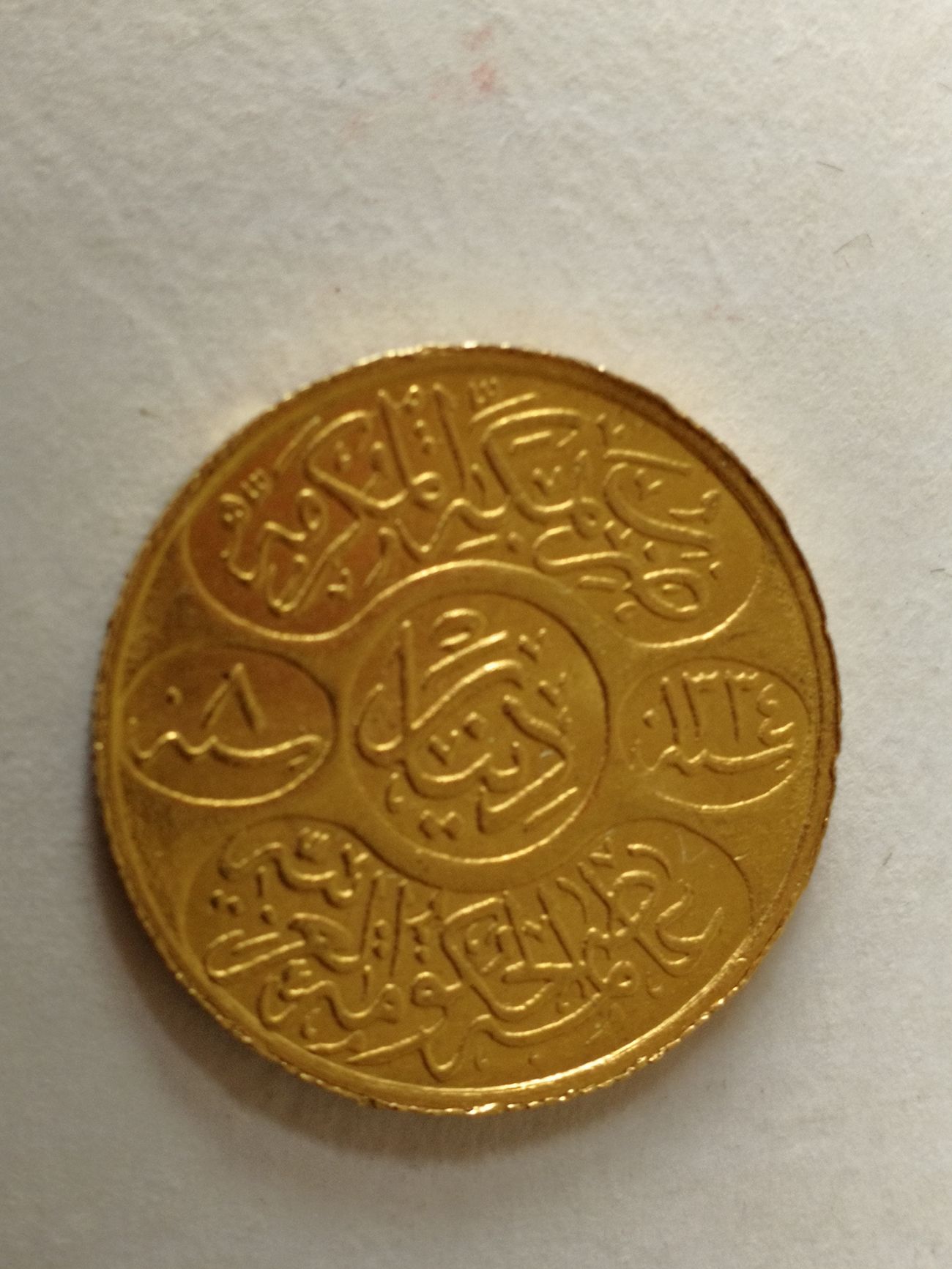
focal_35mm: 51
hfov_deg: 28.6
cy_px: 634
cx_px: 476
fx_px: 1870
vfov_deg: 37.5
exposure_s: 1/25
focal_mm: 3.95
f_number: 2.2
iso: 320
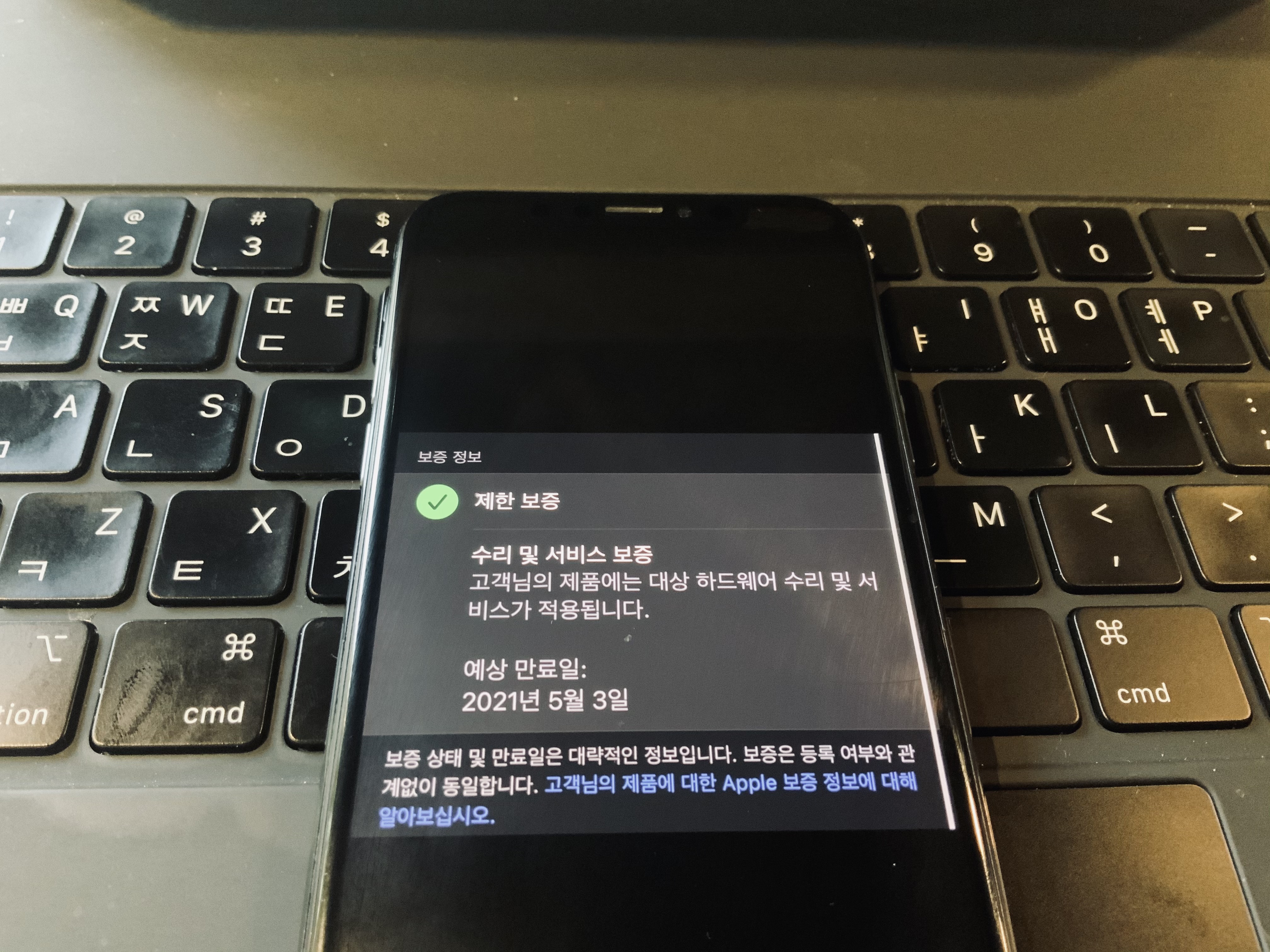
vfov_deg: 48.2
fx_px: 1064
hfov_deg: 61.7
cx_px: 635
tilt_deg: -56.2
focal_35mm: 29
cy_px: 476
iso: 500
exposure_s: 1/30
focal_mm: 3
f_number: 1.8
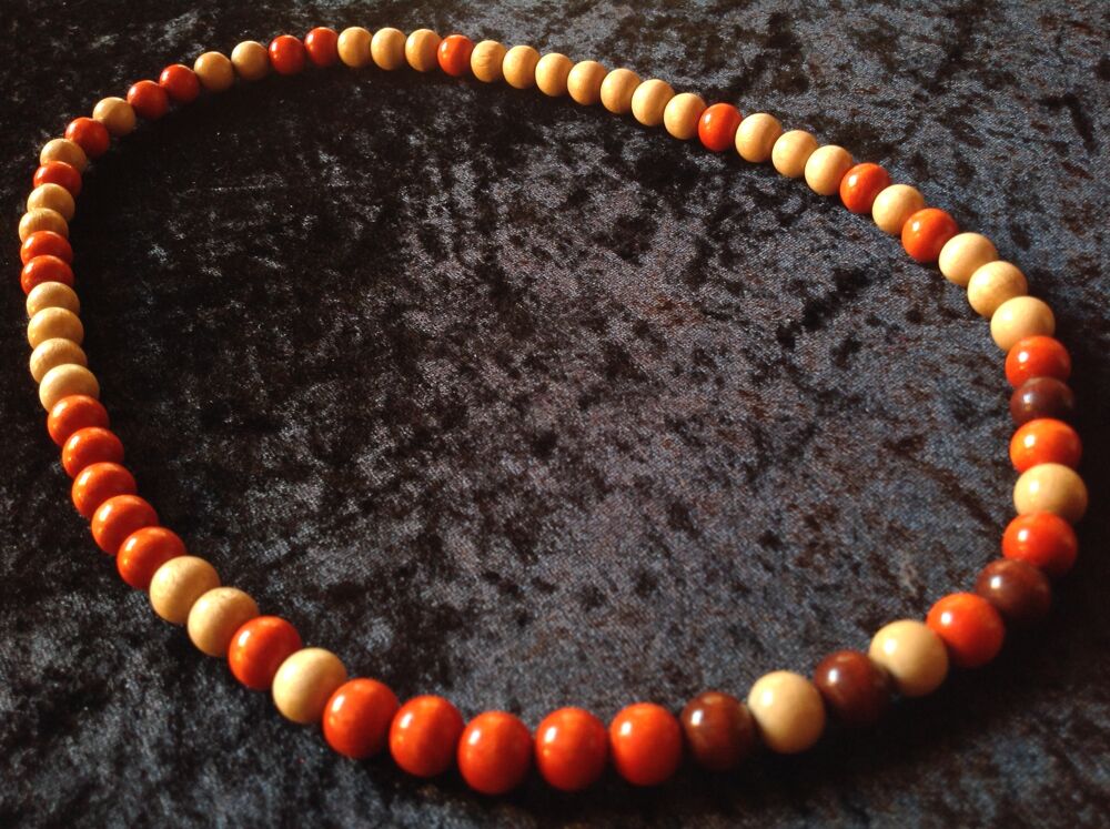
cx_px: 555
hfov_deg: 52.7
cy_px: 414
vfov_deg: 40.6
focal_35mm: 35
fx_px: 1121
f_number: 2.4
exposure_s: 1/15
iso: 80
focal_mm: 4.28
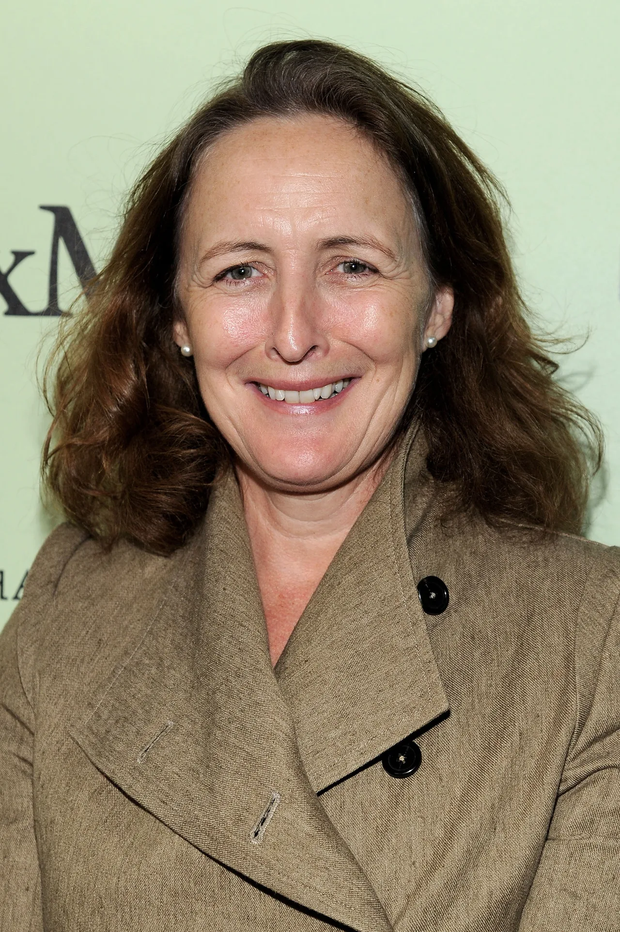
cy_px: 466
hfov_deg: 16.6
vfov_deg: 24.8
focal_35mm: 82
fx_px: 2120
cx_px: 310
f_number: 6.3
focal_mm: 82
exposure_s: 1/125
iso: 640
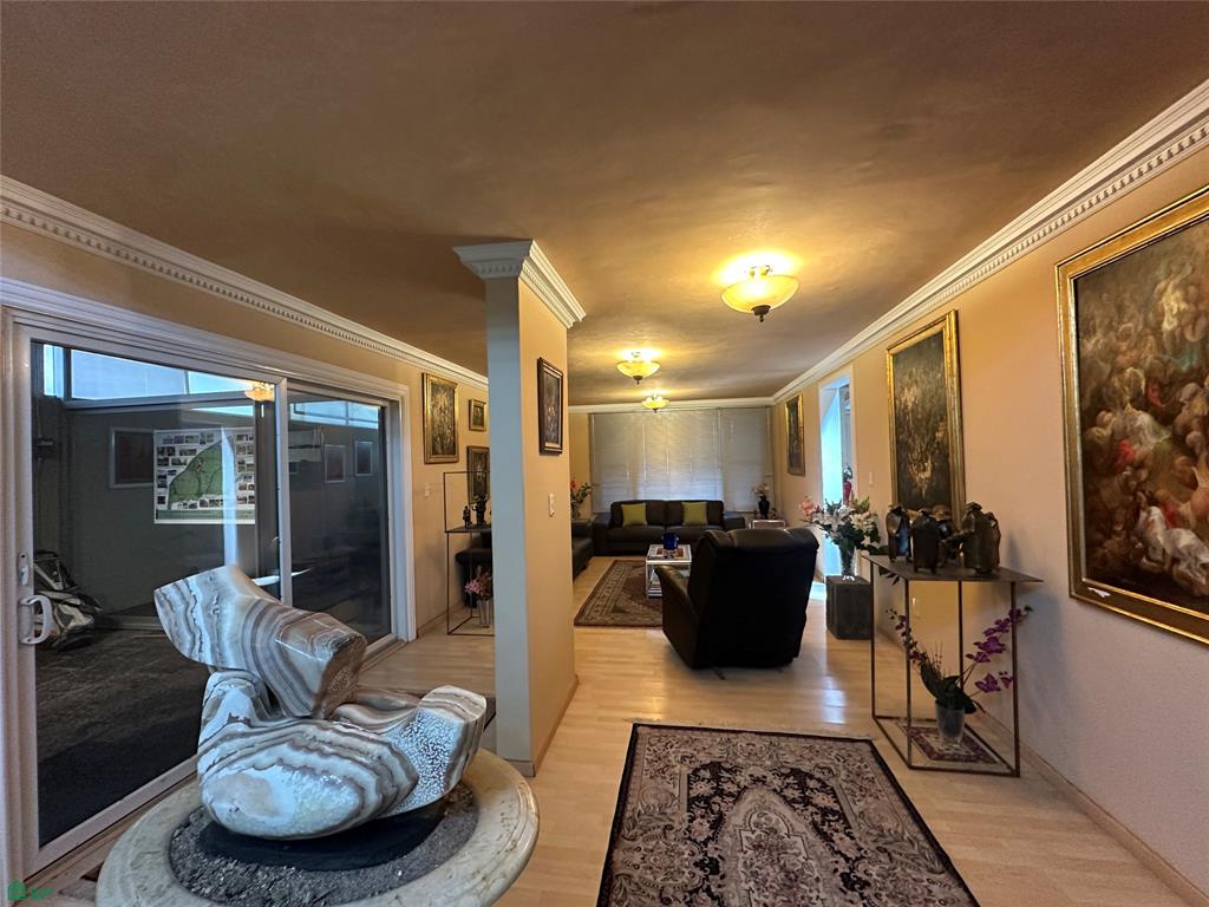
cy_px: 454
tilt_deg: +0.7
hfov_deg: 102.1
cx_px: 604
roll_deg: +1.6
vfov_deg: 85.7
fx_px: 489
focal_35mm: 14
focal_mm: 2.22
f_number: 2.2
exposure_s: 1/60
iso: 400
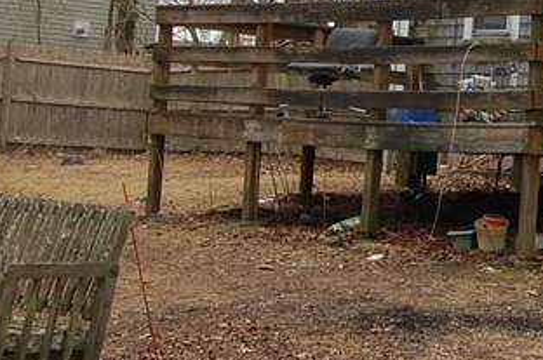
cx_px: 736
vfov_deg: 14.4
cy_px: 17
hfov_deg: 19.8
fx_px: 1410
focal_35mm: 94
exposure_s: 1/200
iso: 200
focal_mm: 19
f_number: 7.1
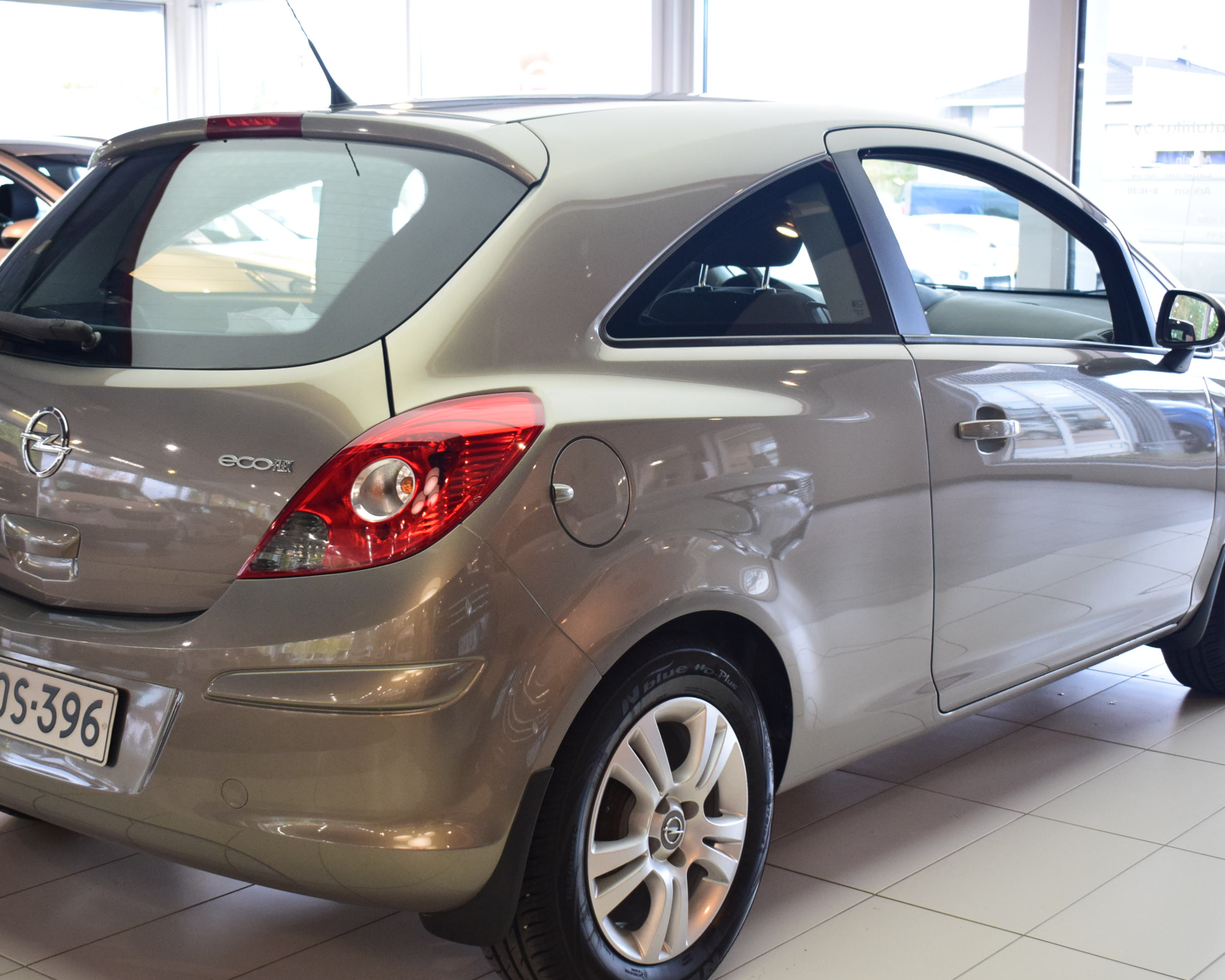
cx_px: 591
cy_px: 492
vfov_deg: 28.8
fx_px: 1906
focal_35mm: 53
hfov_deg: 35.6
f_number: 4.2
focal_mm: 31
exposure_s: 1/160
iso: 1600
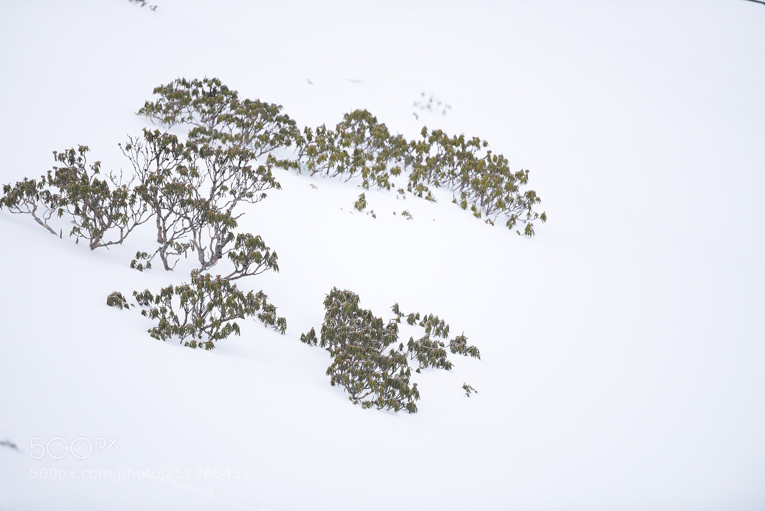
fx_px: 6377
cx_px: 382
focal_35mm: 300
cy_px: 256
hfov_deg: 6.9
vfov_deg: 4.6
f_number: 2.8
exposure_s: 1/640
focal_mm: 300
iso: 64
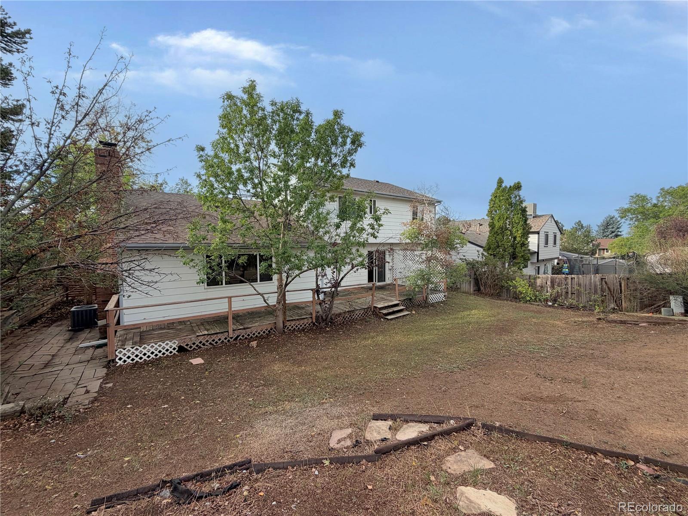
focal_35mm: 14
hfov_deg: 102.1
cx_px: 344
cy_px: 258
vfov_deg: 85.7
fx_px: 278
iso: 40
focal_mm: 2.22
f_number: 2.2
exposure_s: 1/701
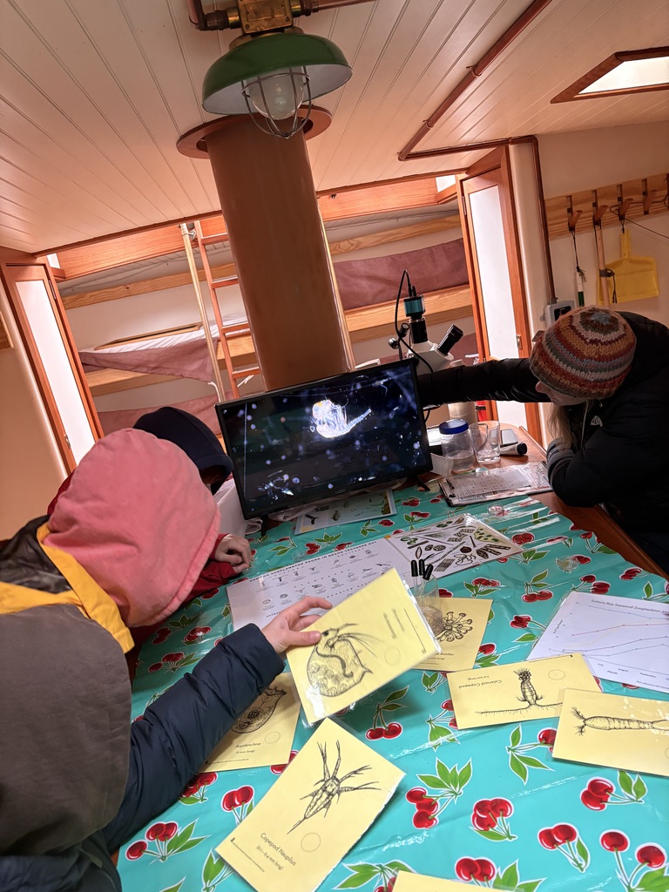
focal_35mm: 26
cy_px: 446
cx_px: 334
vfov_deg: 67.3
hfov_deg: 53.1
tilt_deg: -15.7
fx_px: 670
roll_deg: +12.6
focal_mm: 5.96
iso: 250
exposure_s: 1/60
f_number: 1.6
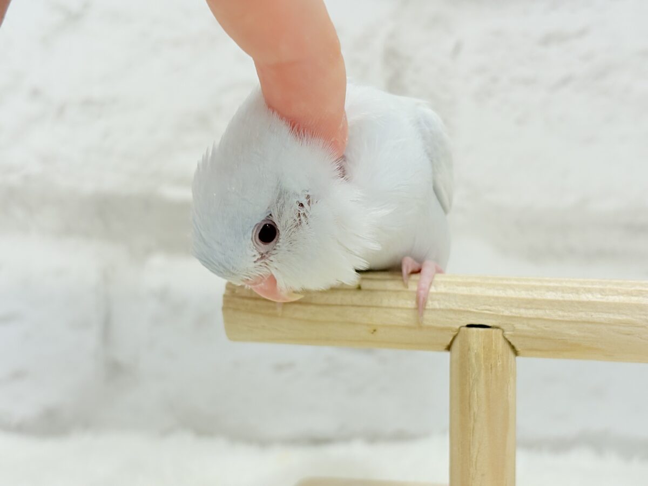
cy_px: 243
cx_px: 324
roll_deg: -0.6
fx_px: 973
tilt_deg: -3.0
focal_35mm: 52
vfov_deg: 28.0
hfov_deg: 36.8
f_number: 1.6
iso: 80
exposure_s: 1/100
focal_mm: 5.96
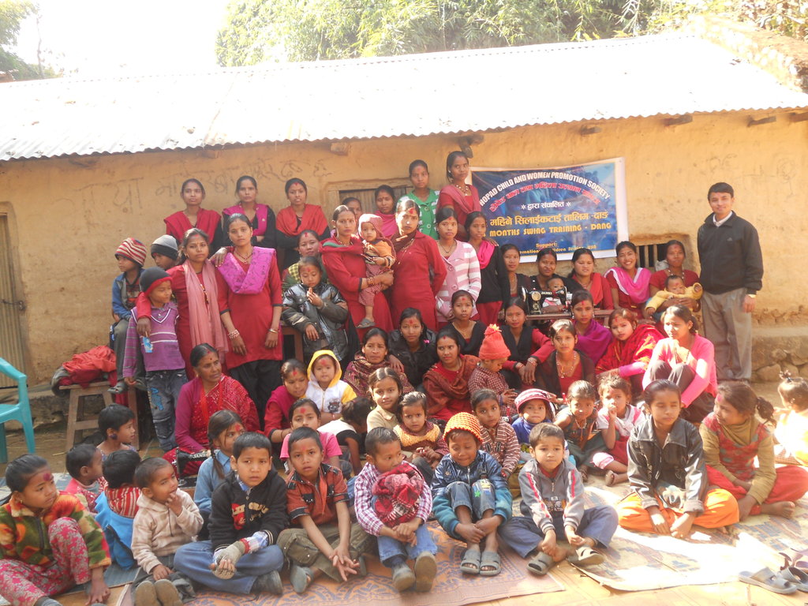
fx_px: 747
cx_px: 404
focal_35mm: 32
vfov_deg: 44.2
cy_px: 303
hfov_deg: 56.8
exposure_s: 1/50
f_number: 3.5
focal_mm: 5.8
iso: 80
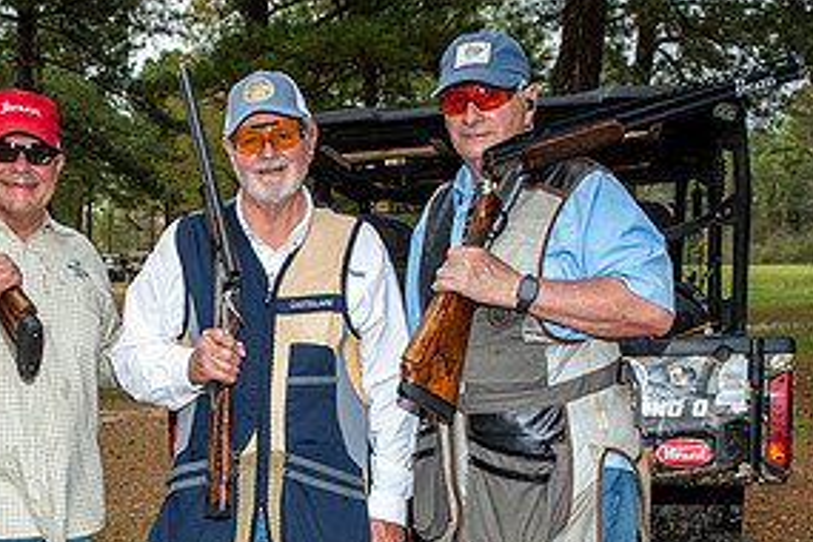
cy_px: 468
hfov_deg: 34.2
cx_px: 191
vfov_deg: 23.3
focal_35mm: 57
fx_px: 1287
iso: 125
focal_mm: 28
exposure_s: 1/250
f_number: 6.3
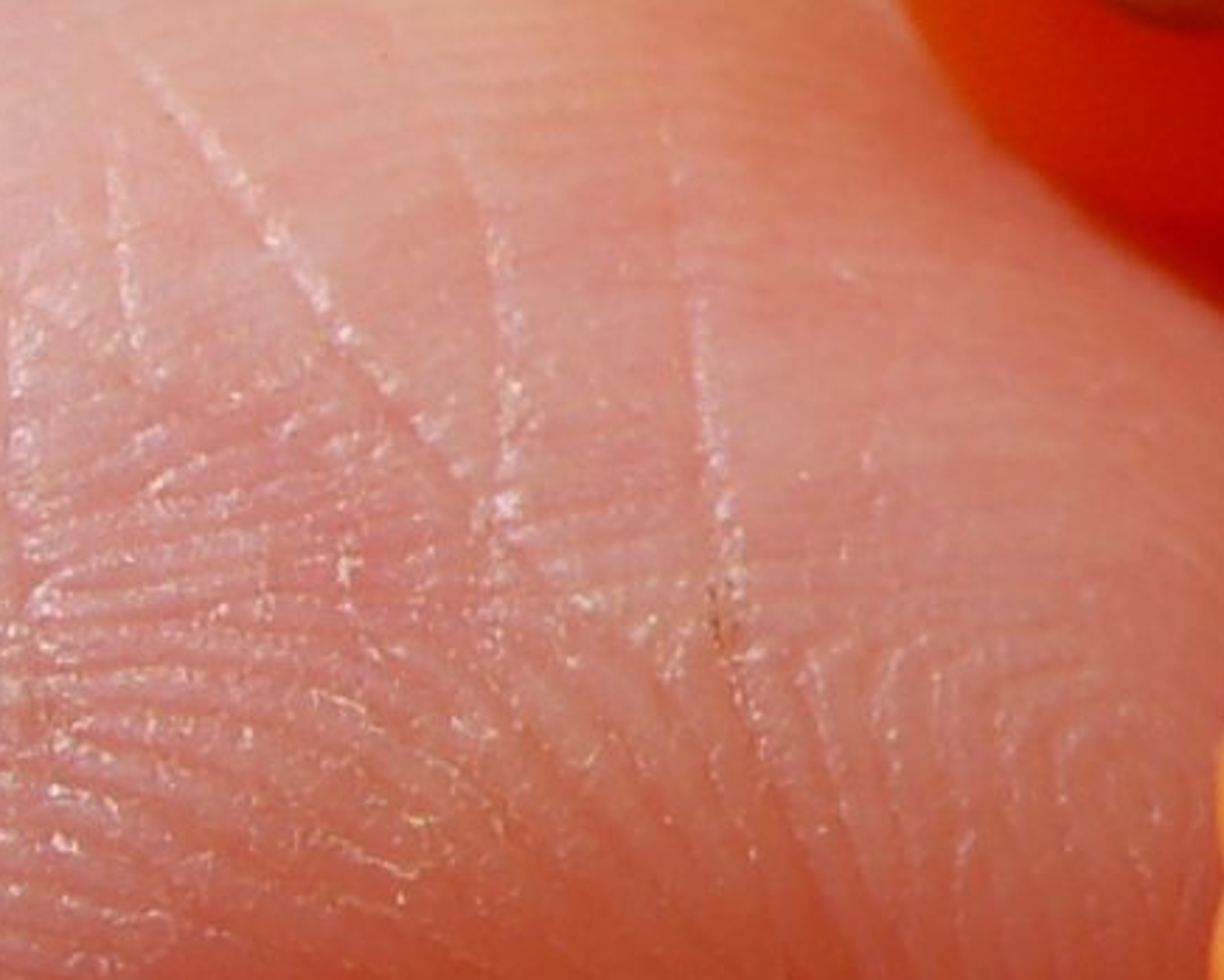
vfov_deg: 3.2
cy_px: 334
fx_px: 17573
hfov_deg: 3.9
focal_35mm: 485
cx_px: 2903
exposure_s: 1/500
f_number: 11
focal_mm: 50
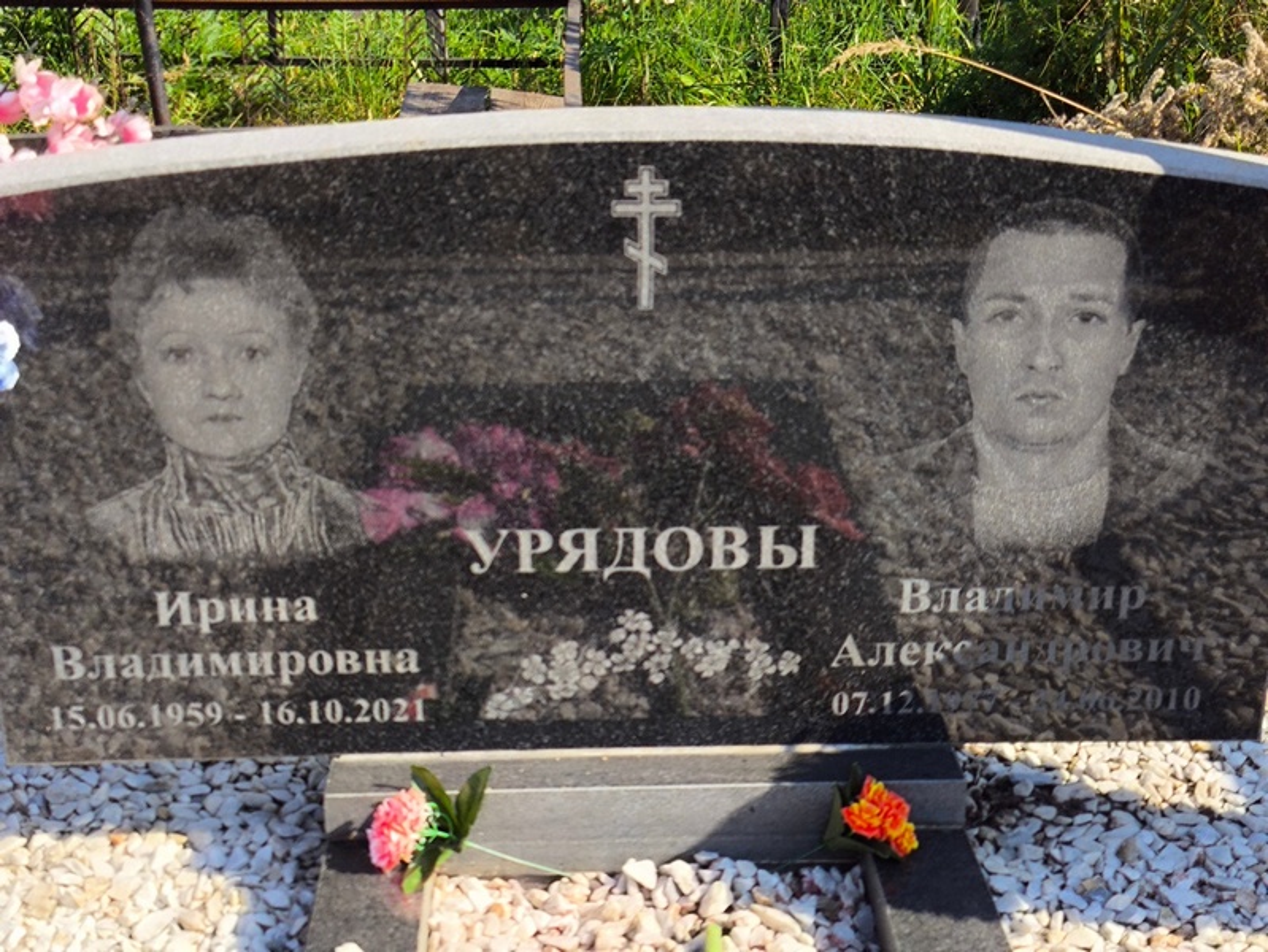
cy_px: 476
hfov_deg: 38.2
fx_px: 1832
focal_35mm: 50
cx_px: 634
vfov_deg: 29.1
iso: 50
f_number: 1.7
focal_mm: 4.71
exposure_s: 1/1297
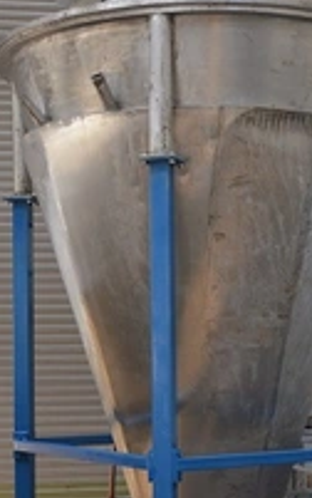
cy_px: 325
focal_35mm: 79
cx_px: 210
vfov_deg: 26.0
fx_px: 1072
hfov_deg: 16.5
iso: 640
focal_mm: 26
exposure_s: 1/60
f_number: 4
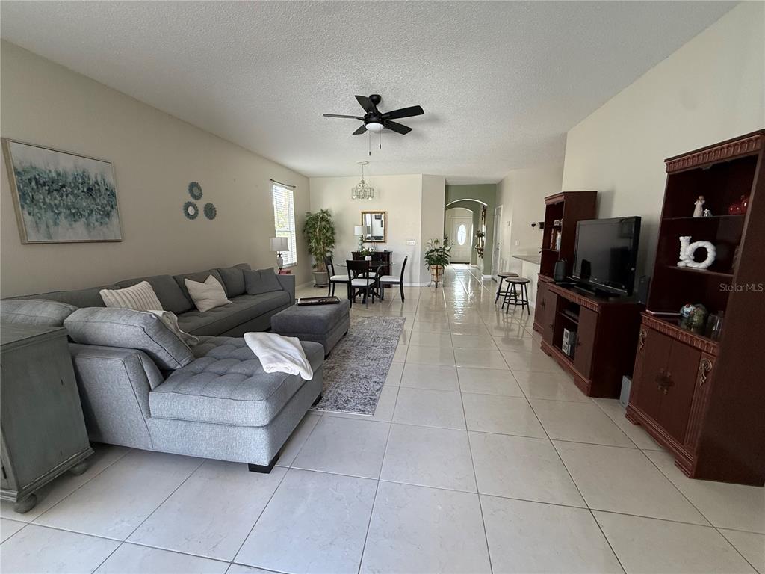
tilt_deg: -9.1
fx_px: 309
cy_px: 287
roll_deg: -0.3
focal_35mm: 14
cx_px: 382
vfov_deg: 85.7
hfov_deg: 102.1
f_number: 2.2
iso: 200
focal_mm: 2.22
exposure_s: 1/120
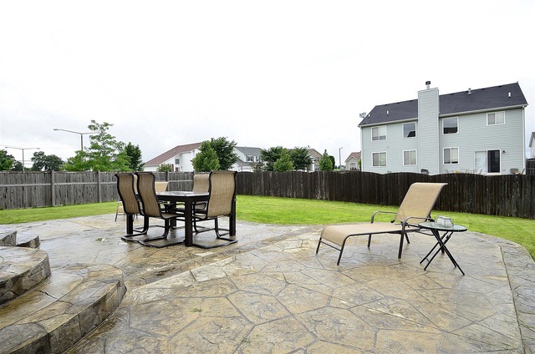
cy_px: 177
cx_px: 268
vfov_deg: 69.4
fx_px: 256
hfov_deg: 92.6
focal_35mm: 17
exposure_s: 1/100
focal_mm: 11.5
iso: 200
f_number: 11
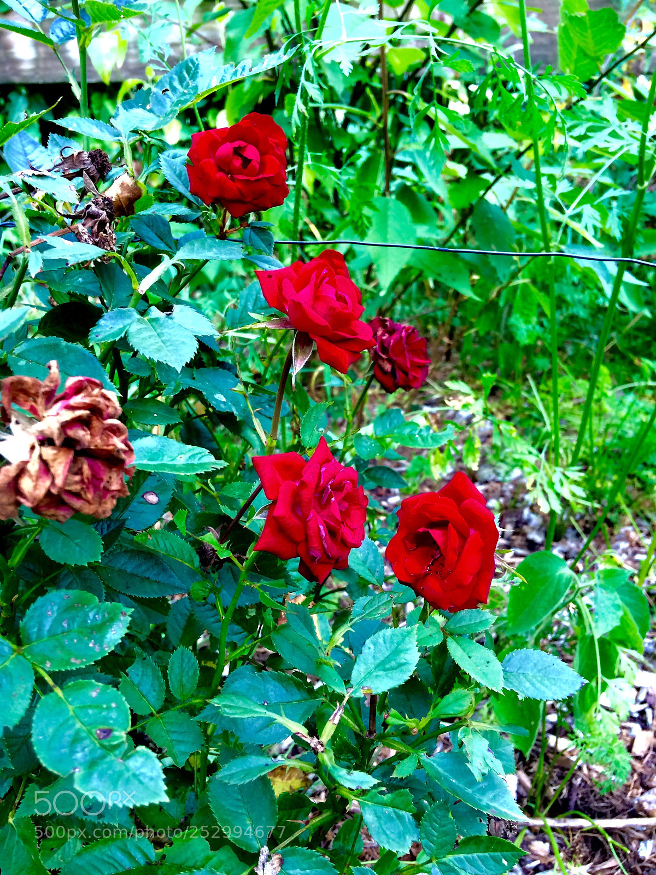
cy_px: 438
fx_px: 733
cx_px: 328
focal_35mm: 29
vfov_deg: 61.7
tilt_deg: -27.1
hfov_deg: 48.2
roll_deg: +1.4
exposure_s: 1/40
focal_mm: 4.15
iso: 32
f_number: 2.2
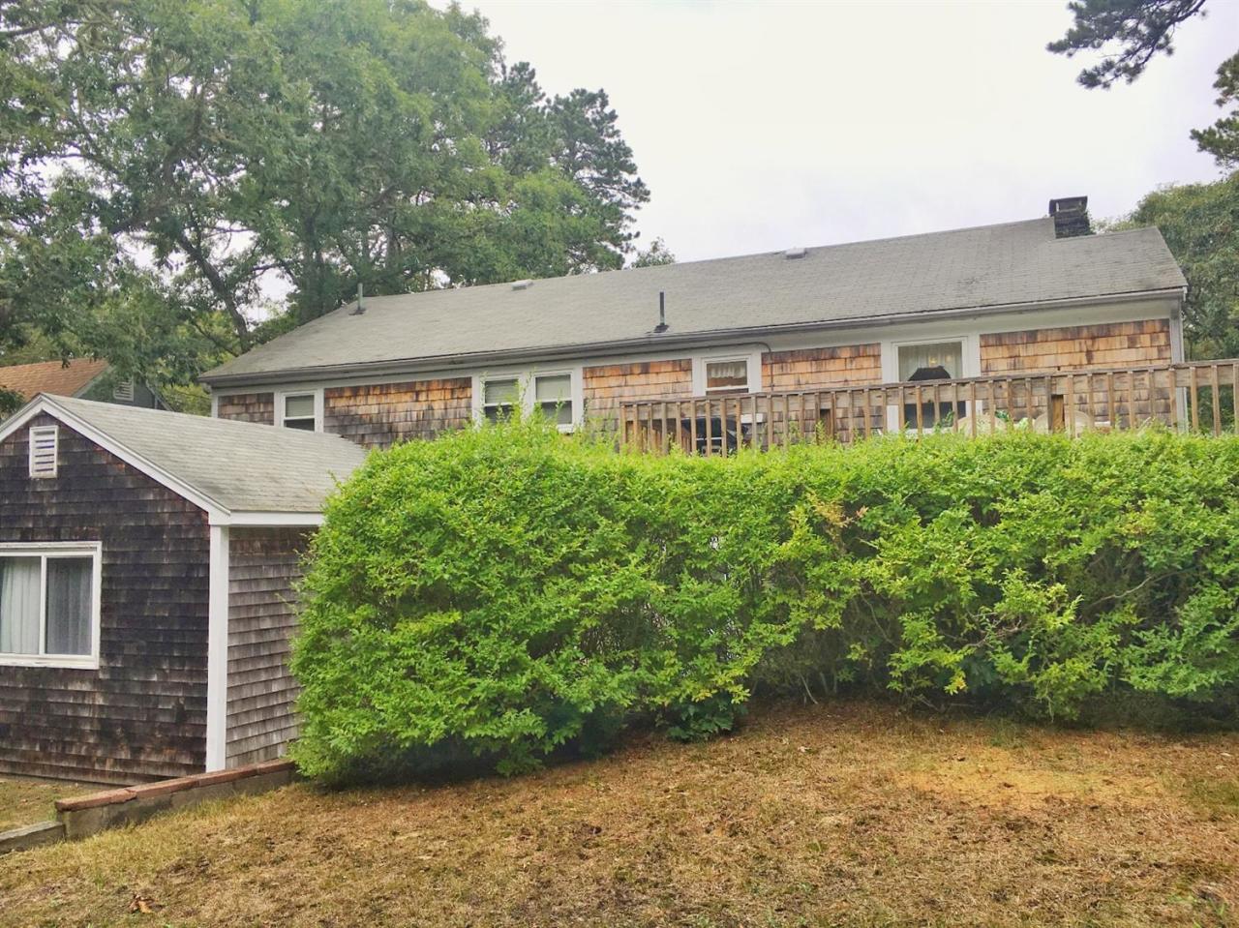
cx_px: 620
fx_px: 1038
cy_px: 464
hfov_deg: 61.7
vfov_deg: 48.2
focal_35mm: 29
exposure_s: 1/245
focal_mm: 4.15
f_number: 2.2
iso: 25
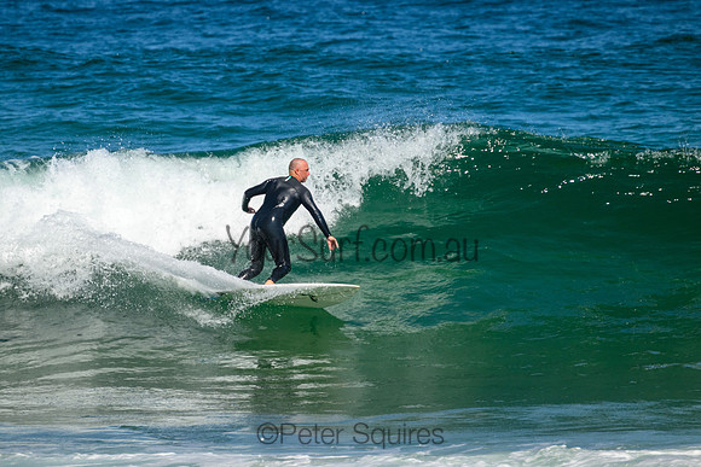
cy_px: 200
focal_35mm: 920
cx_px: 299
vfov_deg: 1.5
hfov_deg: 2.2
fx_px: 17924
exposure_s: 1/2000
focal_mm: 800
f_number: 11
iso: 1100
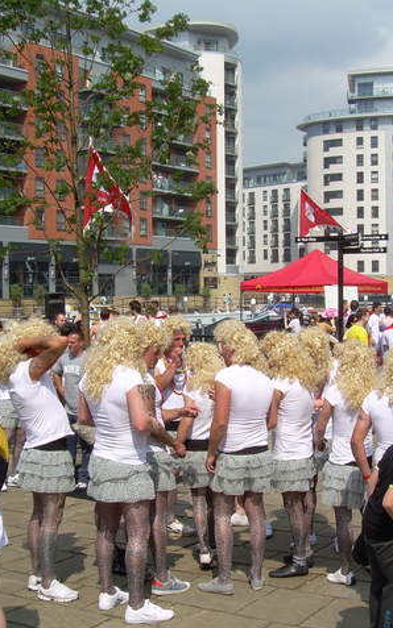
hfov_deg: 23.9
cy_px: 315
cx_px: 256
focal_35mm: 54
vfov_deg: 37.5
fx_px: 926
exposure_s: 1/546
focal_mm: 6.3
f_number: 4.6
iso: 50
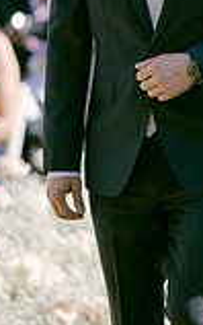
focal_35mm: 305
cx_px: 246
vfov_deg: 6.8
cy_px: -31
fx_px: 2695
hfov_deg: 4.3
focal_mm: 105
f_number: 1.4
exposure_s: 1/12800
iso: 200
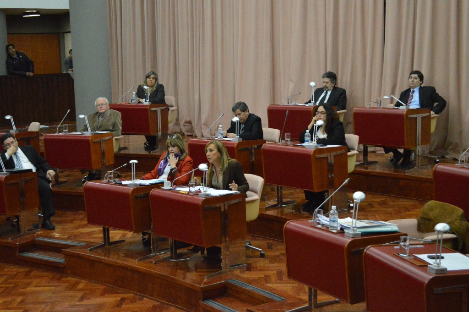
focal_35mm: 57
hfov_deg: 35.1
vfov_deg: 23.7
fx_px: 742
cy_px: 156
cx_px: 234
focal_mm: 38
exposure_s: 1/60
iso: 6400
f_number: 5
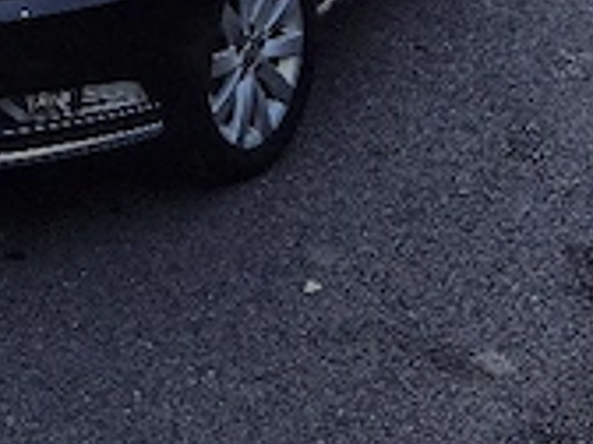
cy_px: -63
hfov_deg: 22.9
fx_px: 1405
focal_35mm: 82
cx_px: 0
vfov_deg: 17.3
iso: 25
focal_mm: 5.4
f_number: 1.8
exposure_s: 1/2000
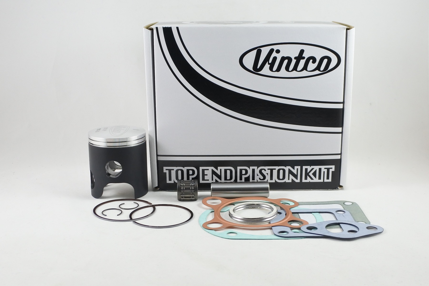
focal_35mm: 29
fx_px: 346
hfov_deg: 63.7
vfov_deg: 45.0
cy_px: 143
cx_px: 214
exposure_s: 1/125
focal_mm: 11
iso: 400
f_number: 3.8
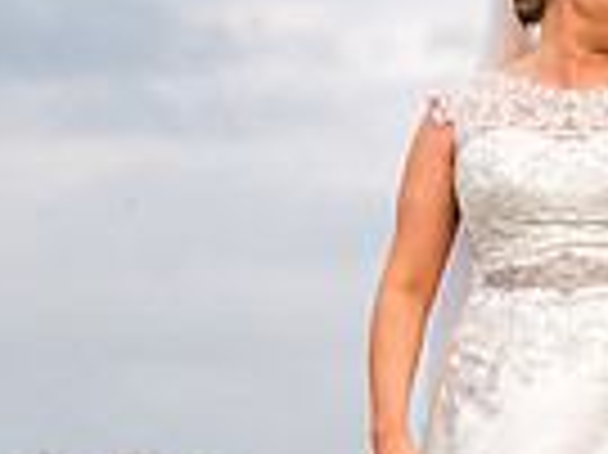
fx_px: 5896
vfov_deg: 4.4
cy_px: 348
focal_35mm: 336
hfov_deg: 5.9
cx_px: 622
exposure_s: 1/800
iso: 160
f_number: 2.8
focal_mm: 52
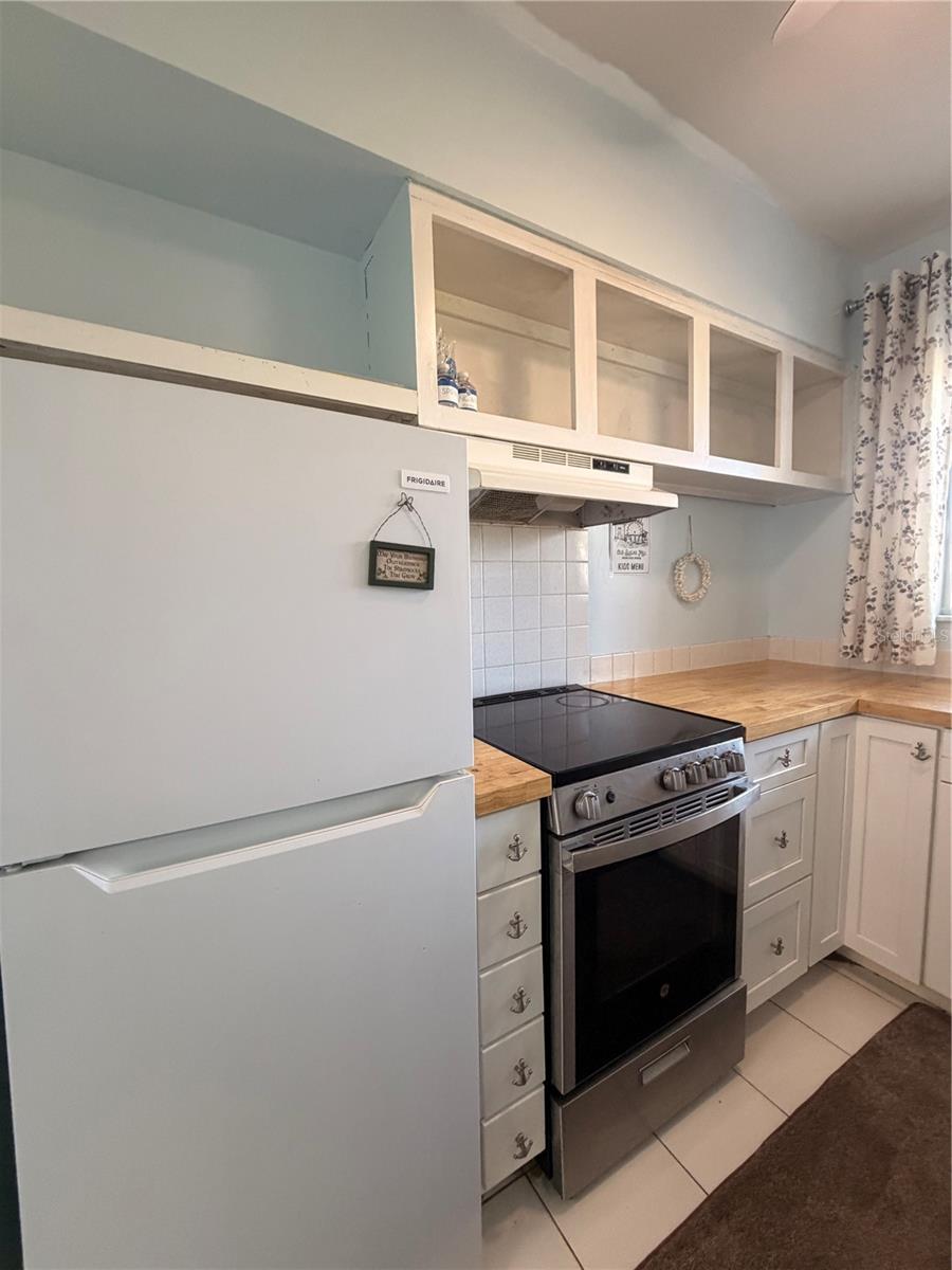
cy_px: 635
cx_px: 476
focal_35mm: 14
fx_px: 513
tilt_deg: -4.8
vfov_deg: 102.1
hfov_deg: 85.7
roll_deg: +0.7
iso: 320
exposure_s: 1/120
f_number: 2.2
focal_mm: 2.22
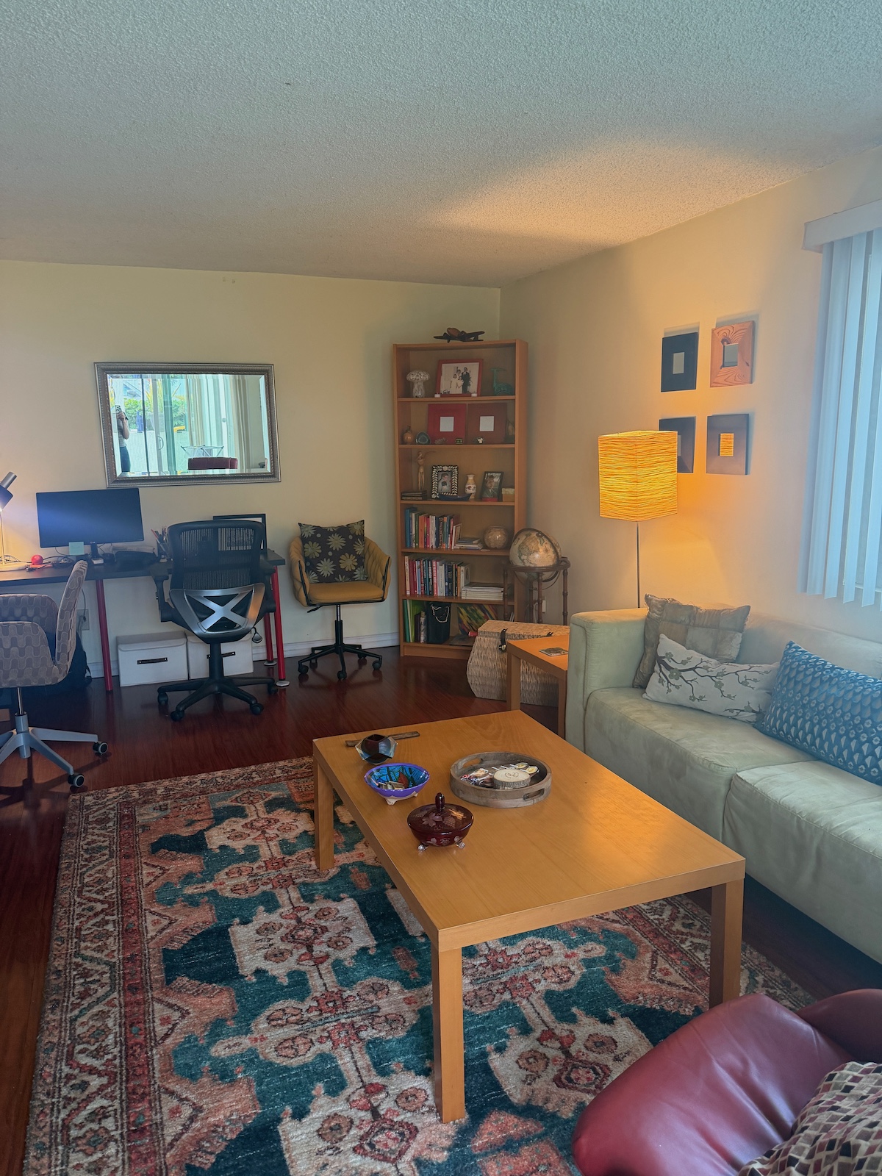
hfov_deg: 56.8
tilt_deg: -8.8
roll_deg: +0.4
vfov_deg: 71.6
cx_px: 441
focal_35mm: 24
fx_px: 815
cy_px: 588
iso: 250
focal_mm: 6.76
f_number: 1.78
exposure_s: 1/60
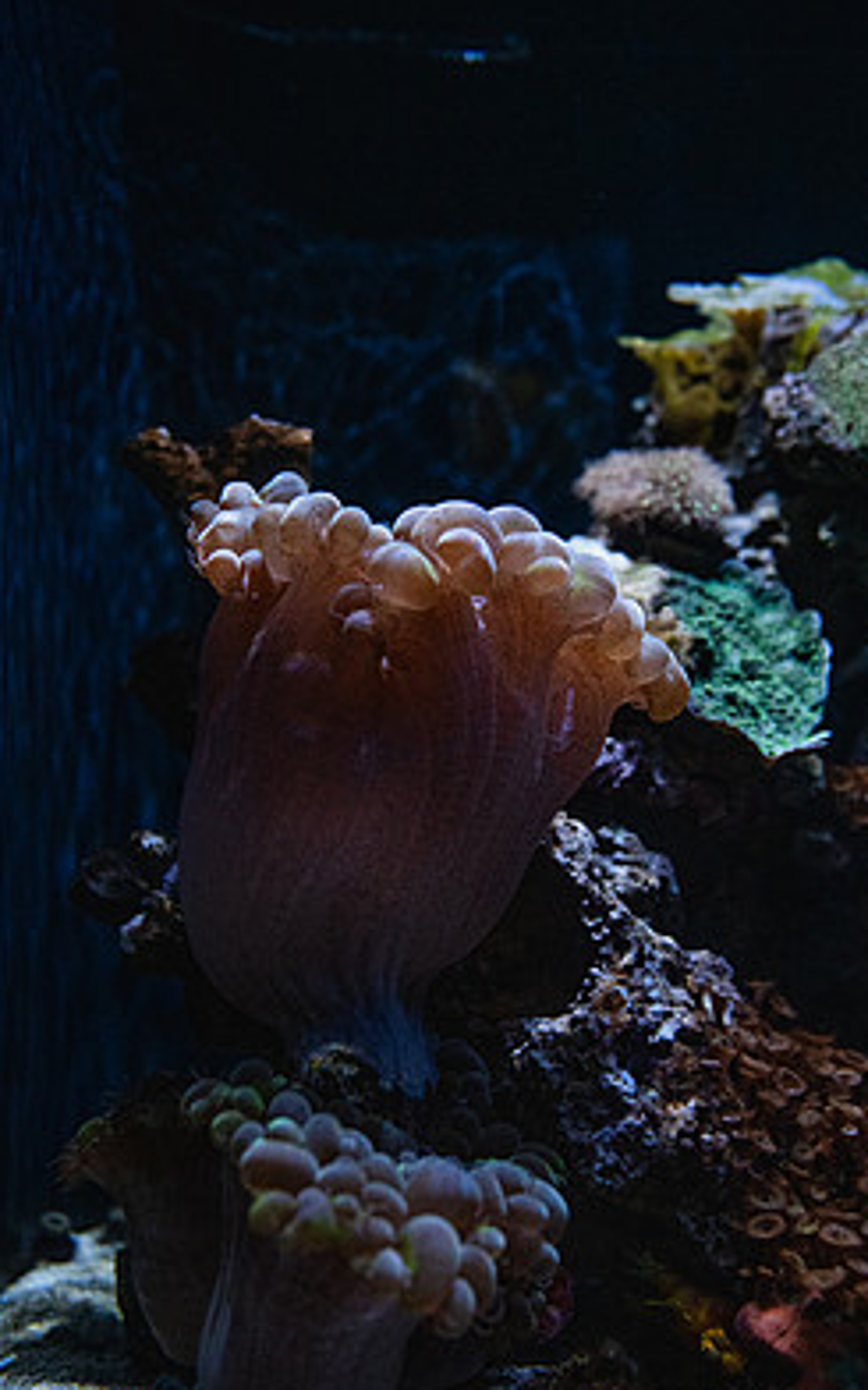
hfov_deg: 31.2
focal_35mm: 41
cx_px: 461
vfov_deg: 48.1
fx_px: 1552
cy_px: 762
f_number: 2.8
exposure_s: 1/3200
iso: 8000
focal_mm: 35
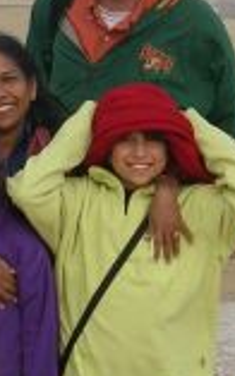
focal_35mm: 137
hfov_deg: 9.5
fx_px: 1405
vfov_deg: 15.1
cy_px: 43
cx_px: 23
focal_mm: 5.8
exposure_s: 1/150
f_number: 5.6
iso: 50
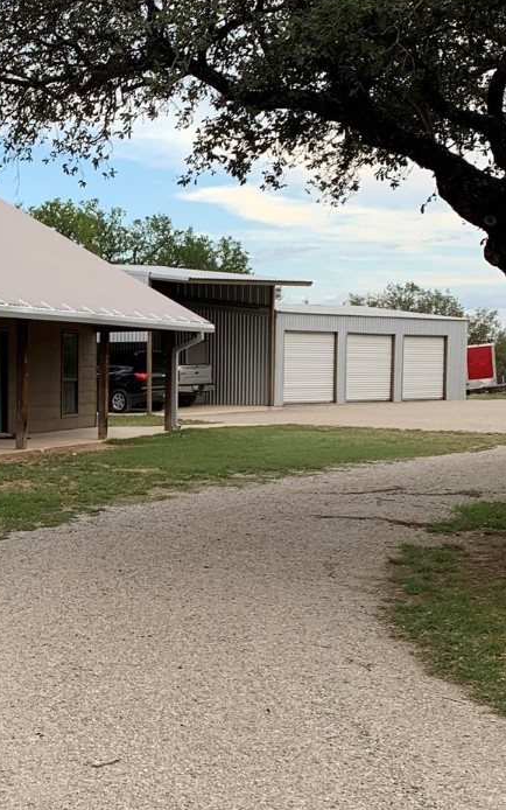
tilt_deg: -5.3
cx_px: -15
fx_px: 1345
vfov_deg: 33.3
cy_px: 494
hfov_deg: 20.5
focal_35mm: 61
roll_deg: +0.7
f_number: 1.8
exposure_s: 1/234
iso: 25
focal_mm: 4.25
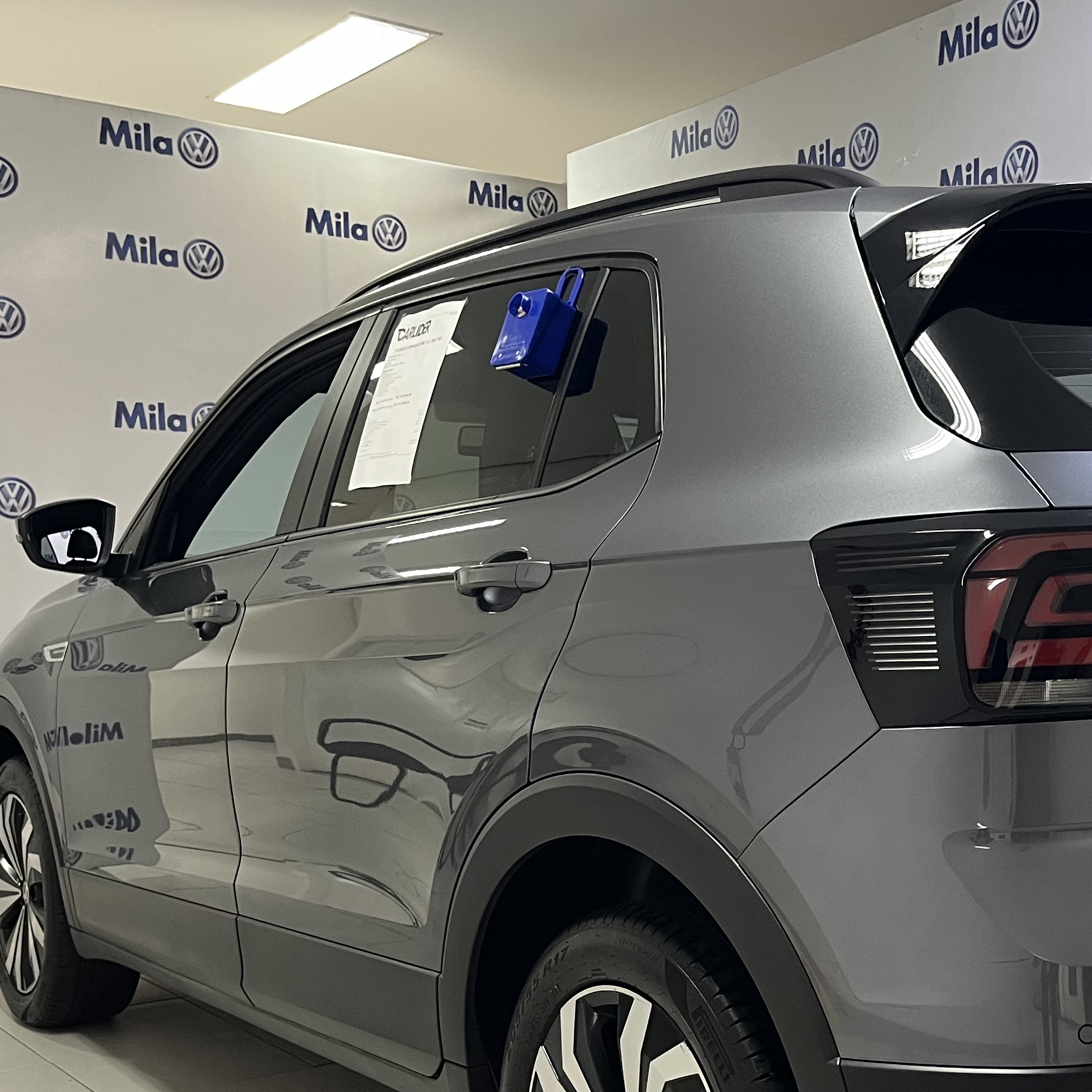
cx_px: 876
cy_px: 750
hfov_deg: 34.9
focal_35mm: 47
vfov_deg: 35.6
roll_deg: +0.4
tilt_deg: -6.0
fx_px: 1677
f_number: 1.6
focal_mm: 5.1
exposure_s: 1/60
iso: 250
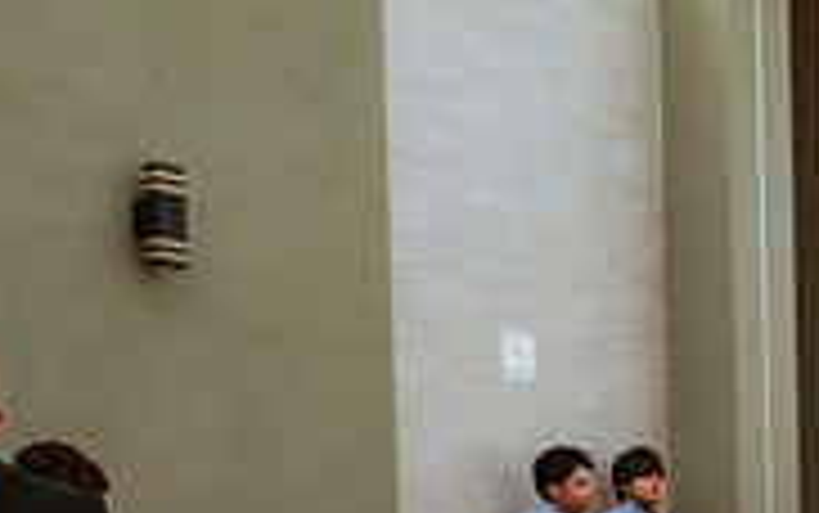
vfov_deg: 14.9
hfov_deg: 23.0
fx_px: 1876
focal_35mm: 84
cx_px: 930
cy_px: 657
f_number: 2.8
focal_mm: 24
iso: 100
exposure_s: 1/1250
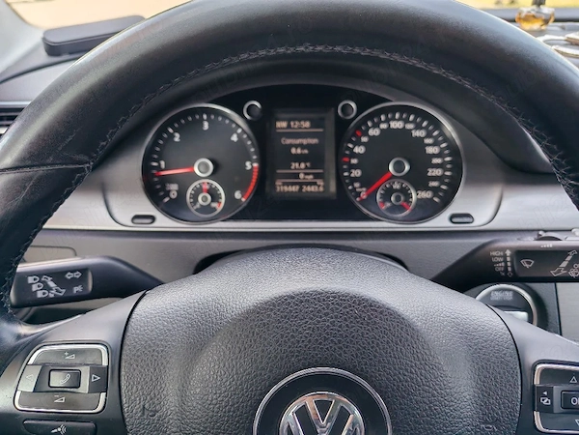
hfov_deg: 65.3
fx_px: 452
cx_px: 290
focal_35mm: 27
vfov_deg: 51.4
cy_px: 218
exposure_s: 1/132
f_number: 1.95
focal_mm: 5.52
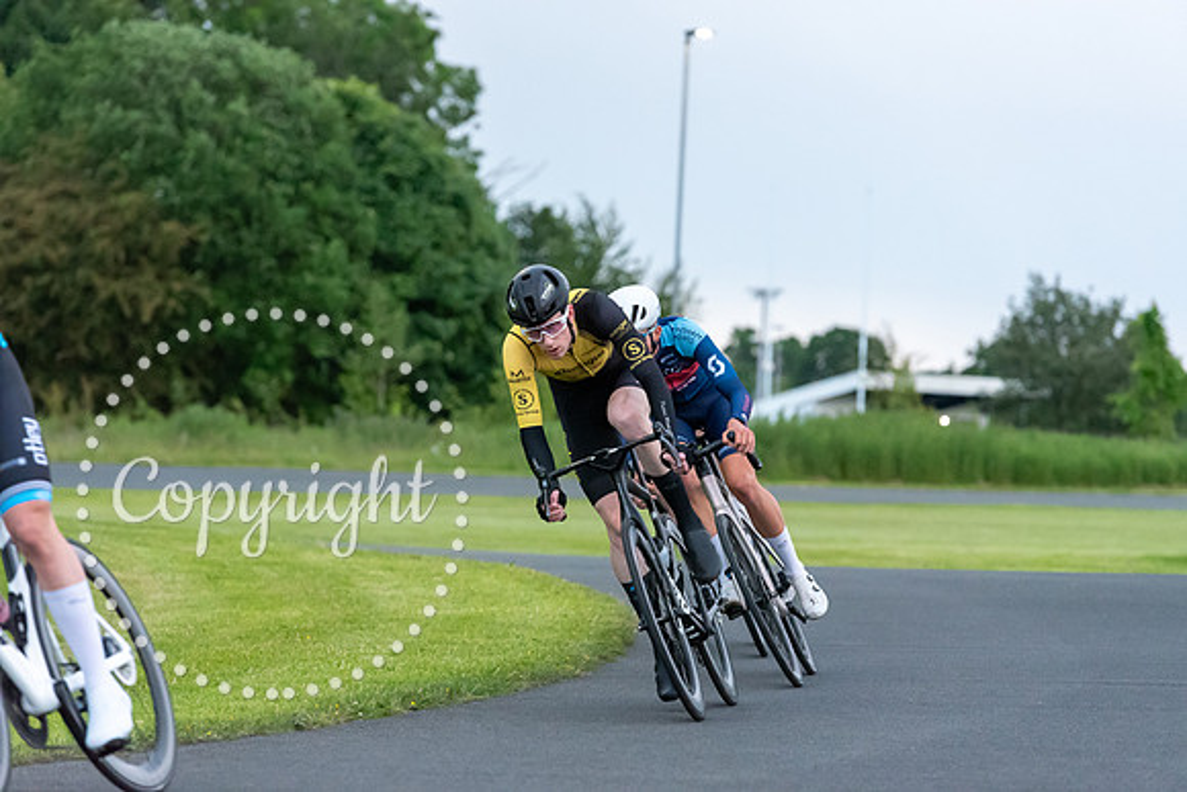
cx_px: 594
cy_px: 396
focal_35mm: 175
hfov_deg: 11.7
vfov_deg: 7.9
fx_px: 5771
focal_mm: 175
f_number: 5
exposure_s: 1/640
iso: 9000
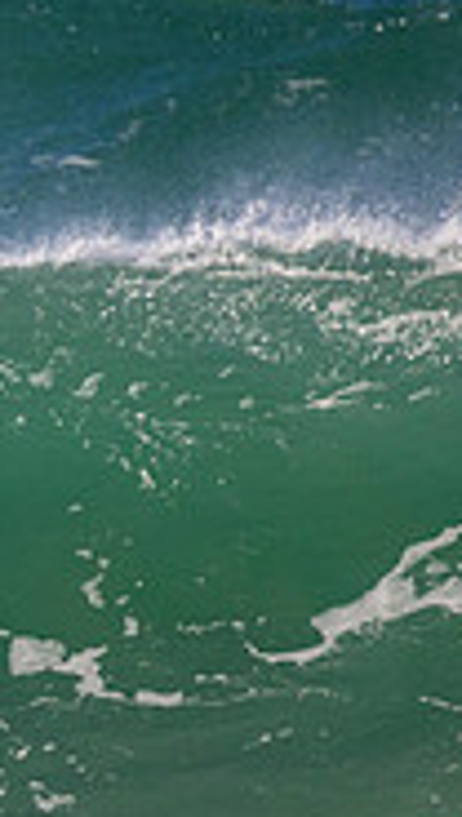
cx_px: -675
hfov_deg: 0.5
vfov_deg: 0.8
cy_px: 562
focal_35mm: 2641
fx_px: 57307
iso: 1400
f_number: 11
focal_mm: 800
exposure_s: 1/2000
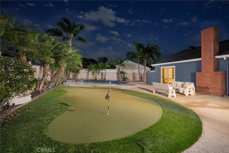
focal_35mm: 16
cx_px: 114
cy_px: 76
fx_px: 102
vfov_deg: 73.7
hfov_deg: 96.8
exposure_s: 1/5
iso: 1250
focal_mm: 16
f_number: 6.3
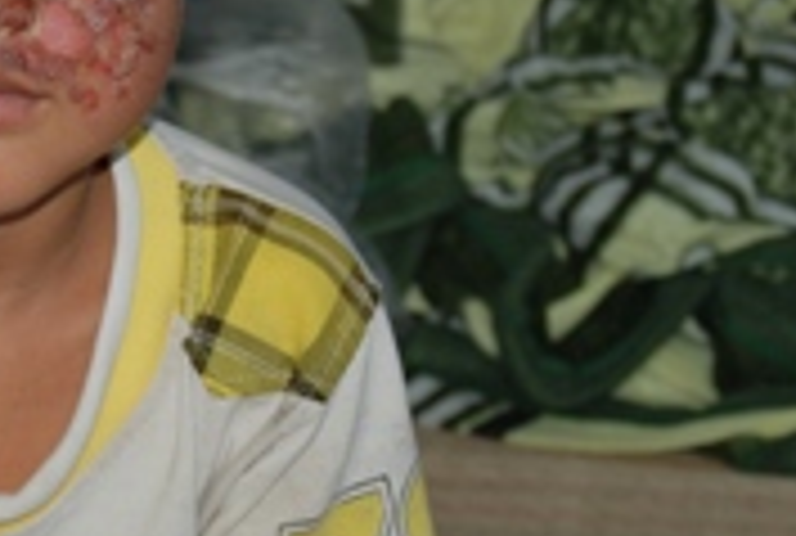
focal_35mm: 208
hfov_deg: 9.8
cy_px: 54
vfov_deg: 6.6
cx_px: 76
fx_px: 4617
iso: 200
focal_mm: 55
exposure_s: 1/60
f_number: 5.6
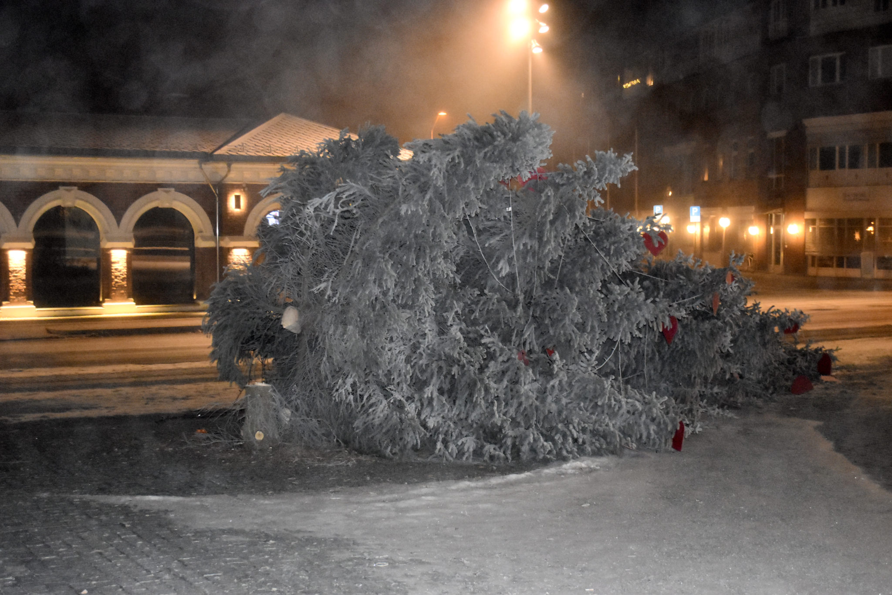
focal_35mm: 52
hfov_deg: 37.9
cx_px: 446
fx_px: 1301
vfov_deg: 25.7
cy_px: 298
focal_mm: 35
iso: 6400
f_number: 5
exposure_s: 1/60
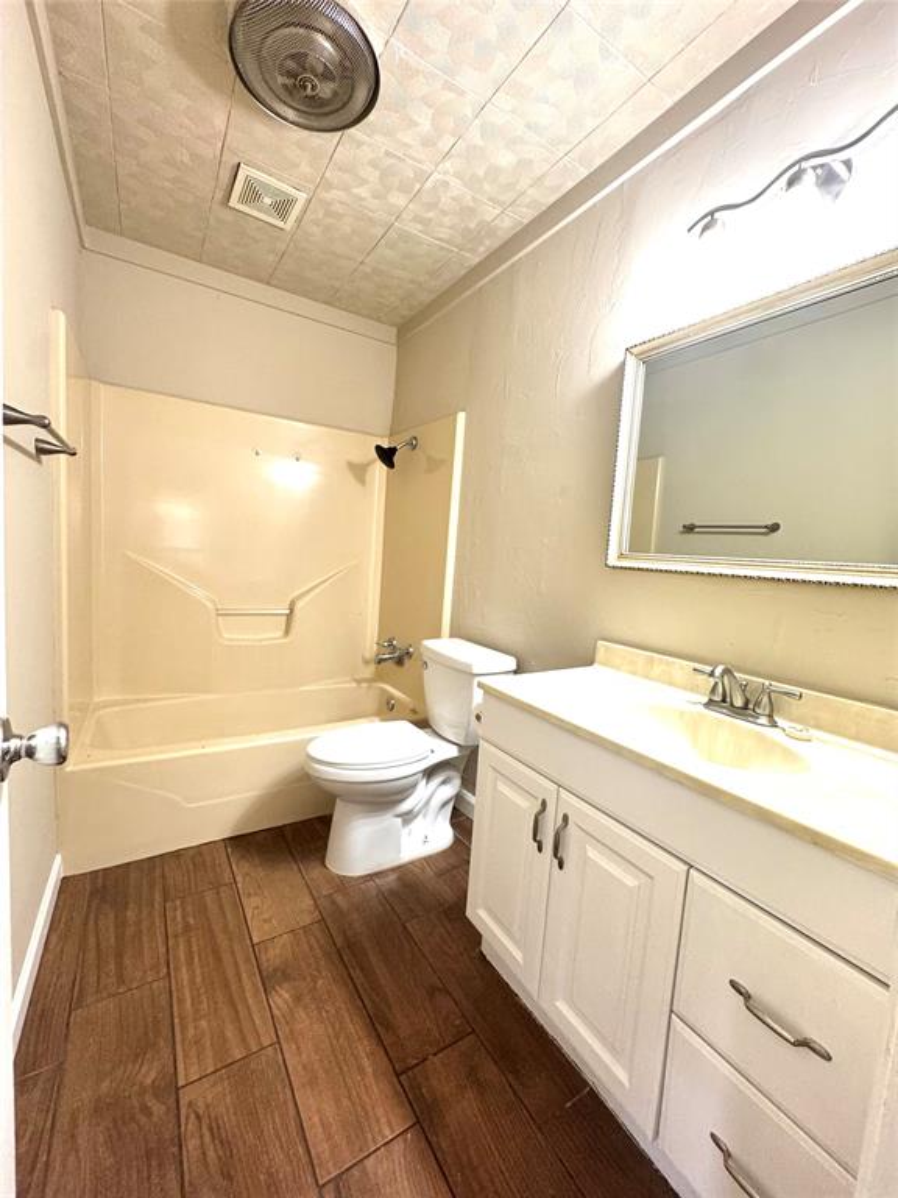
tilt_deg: -4.4
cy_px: 599
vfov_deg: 102.1
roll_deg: -3.5
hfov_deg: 85.7
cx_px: 449
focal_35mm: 14
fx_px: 484
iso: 200
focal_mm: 2.22
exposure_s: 1/60
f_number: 2.2
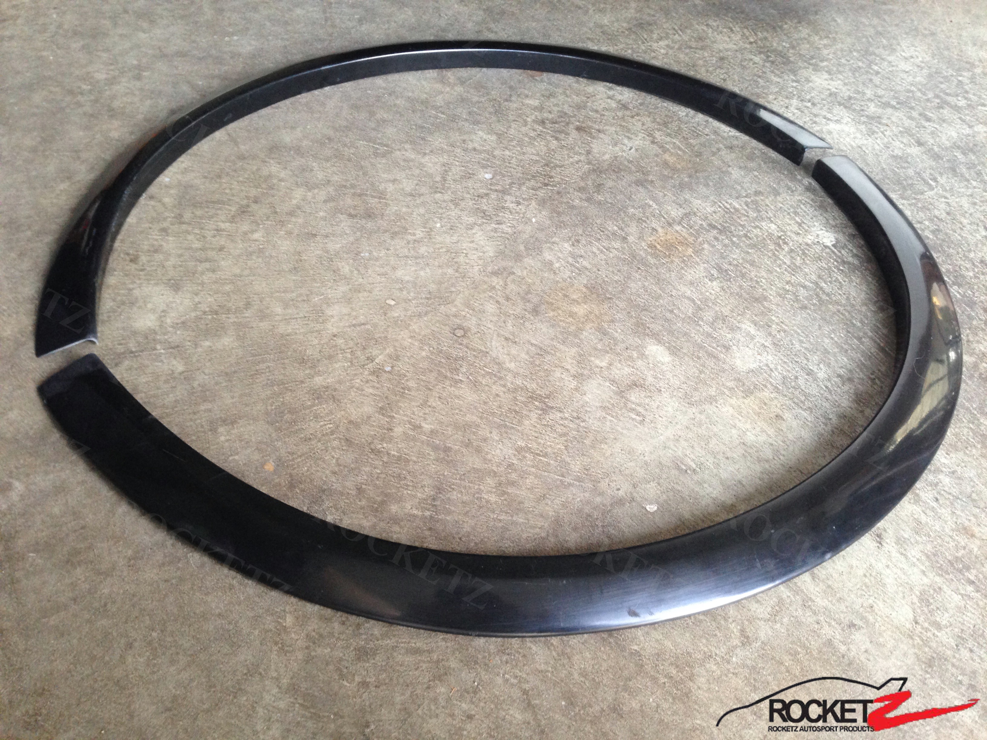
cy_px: 370
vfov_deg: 42.9
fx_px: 941
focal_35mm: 33
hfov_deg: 55.4
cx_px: 494
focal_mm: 4.12
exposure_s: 1/20
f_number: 2.4
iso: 160
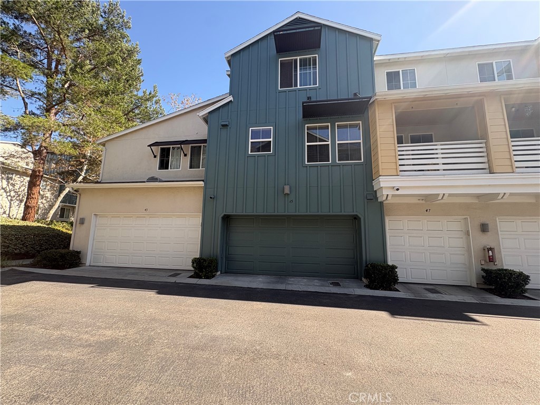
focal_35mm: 14
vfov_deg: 85.7
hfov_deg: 102.1
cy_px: 202
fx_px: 218
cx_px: 270
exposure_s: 1/290
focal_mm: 2.22
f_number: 2.2
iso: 40
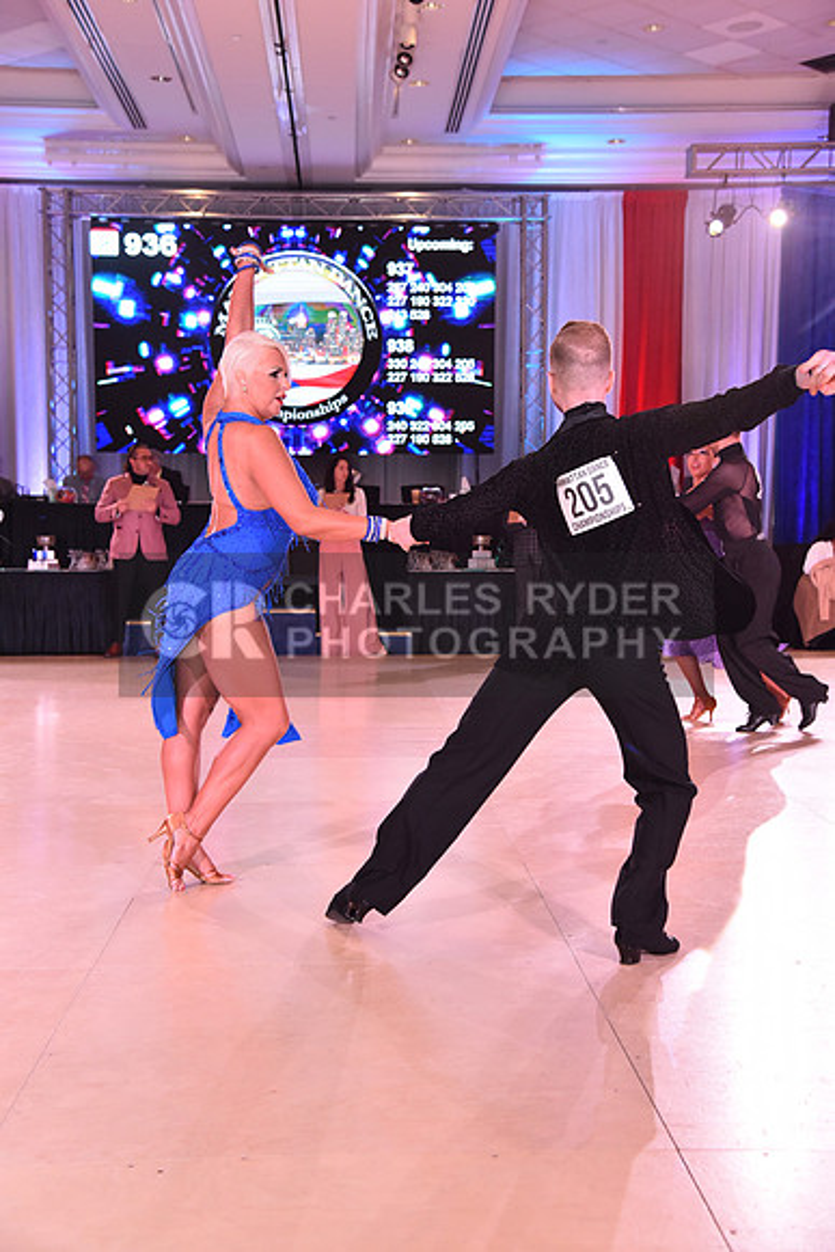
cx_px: 418
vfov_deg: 39.6
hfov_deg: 27.0
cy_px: 626
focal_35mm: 50
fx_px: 1738
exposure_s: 1/320
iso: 2500
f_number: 5
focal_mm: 50
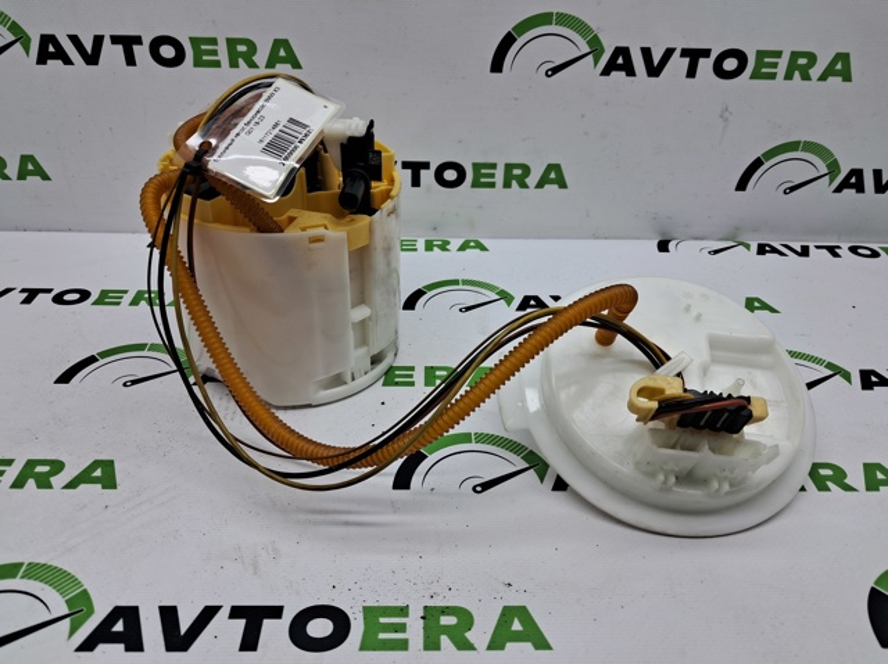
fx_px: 692
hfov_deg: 65.4
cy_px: 332
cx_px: 444
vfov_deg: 51.3
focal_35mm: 27
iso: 50
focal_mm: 4
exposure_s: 1/100
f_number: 1.8
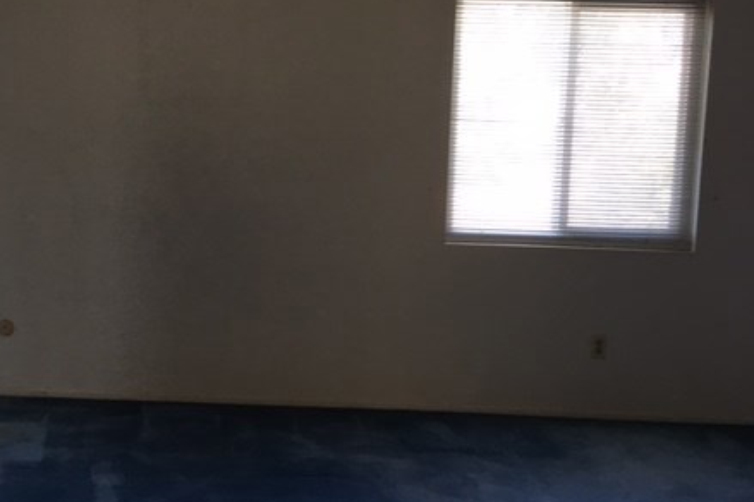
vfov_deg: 30.4
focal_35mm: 44
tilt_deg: -6.8
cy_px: 210
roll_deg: +0.0
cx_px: 206
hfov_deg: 43.4
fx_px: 921
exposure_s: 1/30
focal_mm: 4.15
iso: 32
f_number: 2.2
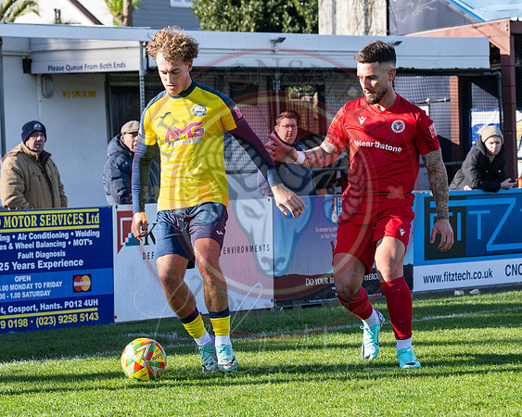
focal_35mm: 161
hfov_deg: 11.9
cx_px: 362
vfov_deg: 9.6
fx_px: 2493
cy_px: 217
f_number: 4.5
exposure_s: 1/1250
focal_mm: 70
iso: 400
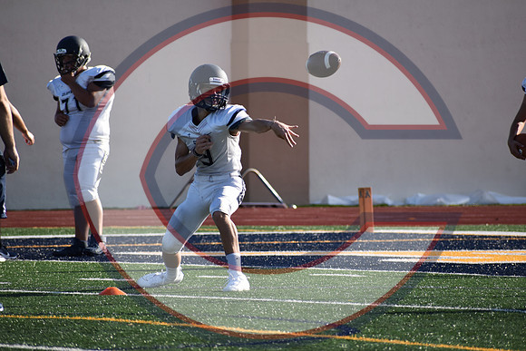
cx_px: 263
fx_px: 6576
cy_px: 176
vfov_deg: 3.1
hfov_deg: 4.6
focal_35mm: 450
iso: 450
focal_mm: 300
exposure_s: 1/1000
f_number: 6.3
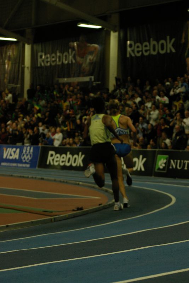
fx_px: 944
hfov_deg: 11.4
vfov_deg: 17.1
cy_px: 142
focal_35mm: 120
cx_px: 94
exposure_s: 1/125
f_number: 6.3
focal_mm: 80
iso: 800
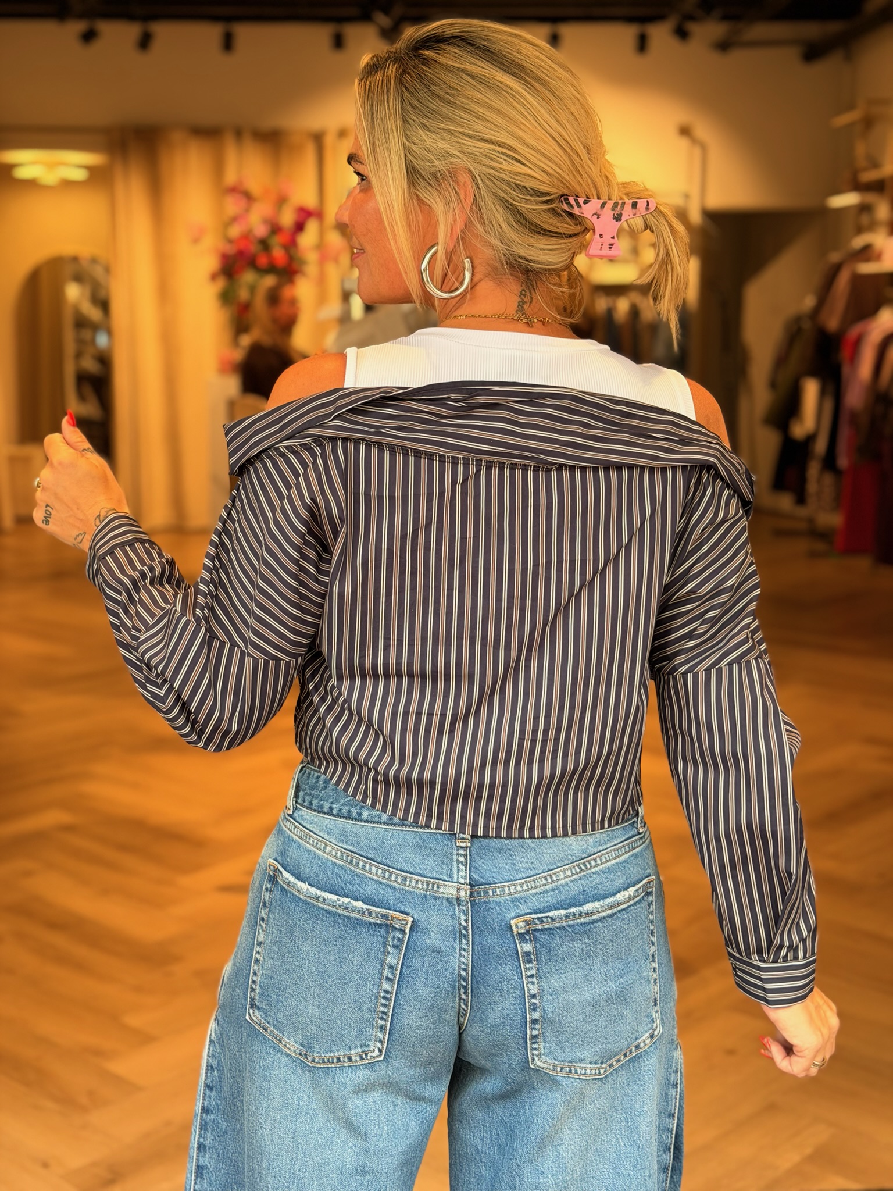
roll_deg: +0.5
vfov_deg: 39.7
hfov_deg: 30.3
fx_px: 1651
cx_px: 446
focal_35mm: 48
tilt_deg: -9.6
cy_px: 596
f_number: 1.78
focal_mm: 6.76
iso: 64
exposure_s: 1/121
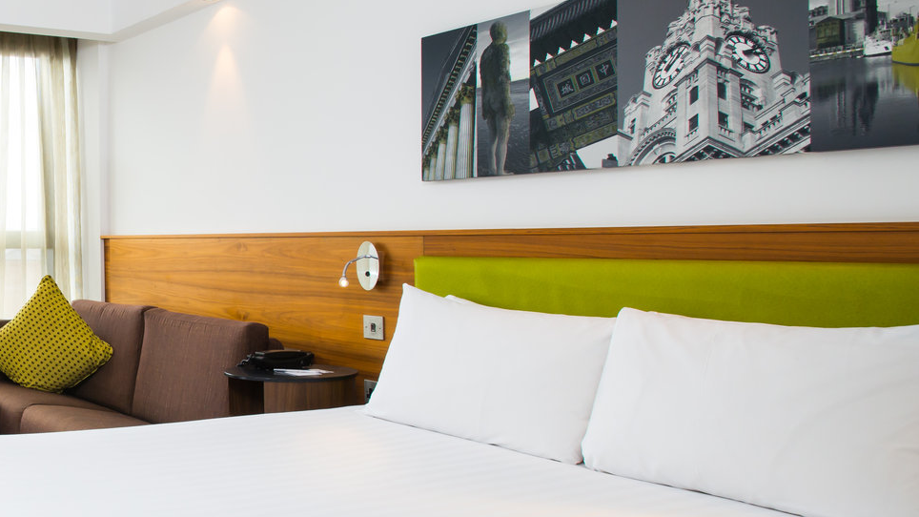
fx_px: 804
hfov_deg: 51.9
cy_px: 400
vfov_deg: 34.7
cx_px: 79
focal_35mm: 33
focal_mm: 17
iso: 500
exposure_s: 1/30
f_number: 13
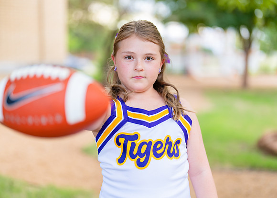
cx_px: 138
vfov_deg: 25.3
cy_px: 99
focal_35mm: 56
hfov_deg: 34.9
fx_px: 440
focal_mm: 50
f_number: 1.2
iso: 125
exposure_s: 1/400
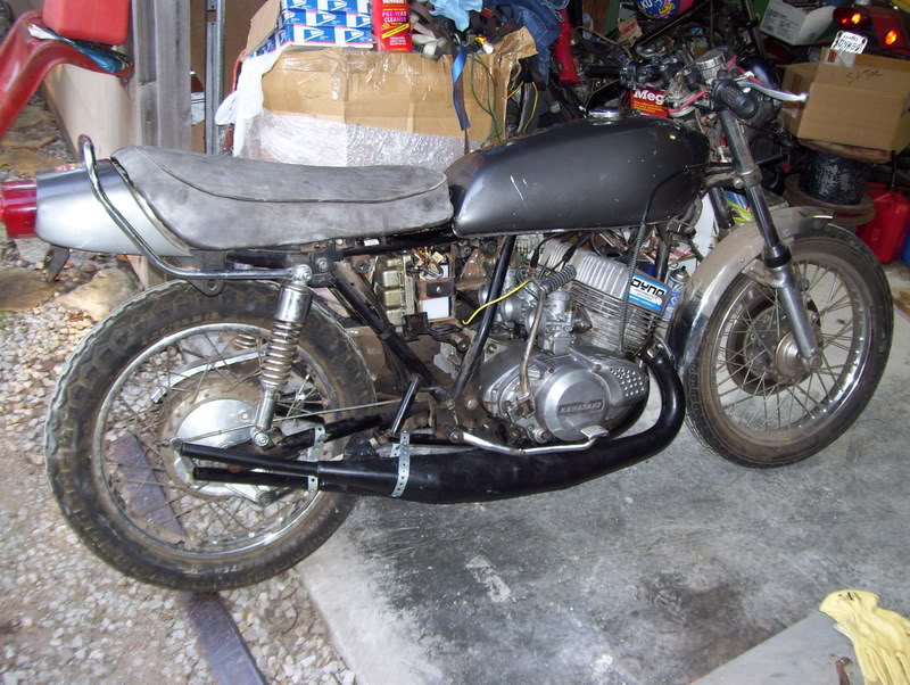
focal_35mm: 36
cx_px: 455
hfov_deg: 51.3
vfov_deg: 39.7
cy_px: 342
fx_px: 948
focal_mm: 6
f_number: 2.7
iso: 125
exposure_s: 1/60
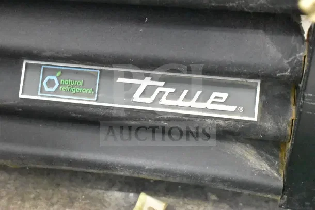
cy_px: 105
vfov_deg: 25.8
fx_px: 459
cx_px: 158
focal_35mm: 52
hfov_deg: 37.8
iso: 22800
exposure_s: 1/60
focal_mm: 35
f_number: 4.5
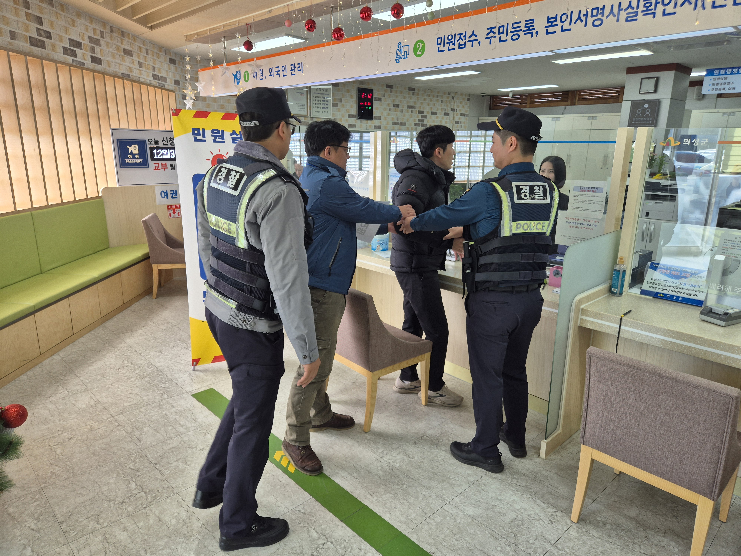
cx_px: 370
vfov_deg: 58.9
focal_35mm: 23
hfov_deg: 73.9
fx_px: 492
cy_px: 278
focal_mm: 5.4
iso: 32
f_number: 1.8
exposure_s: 1/120
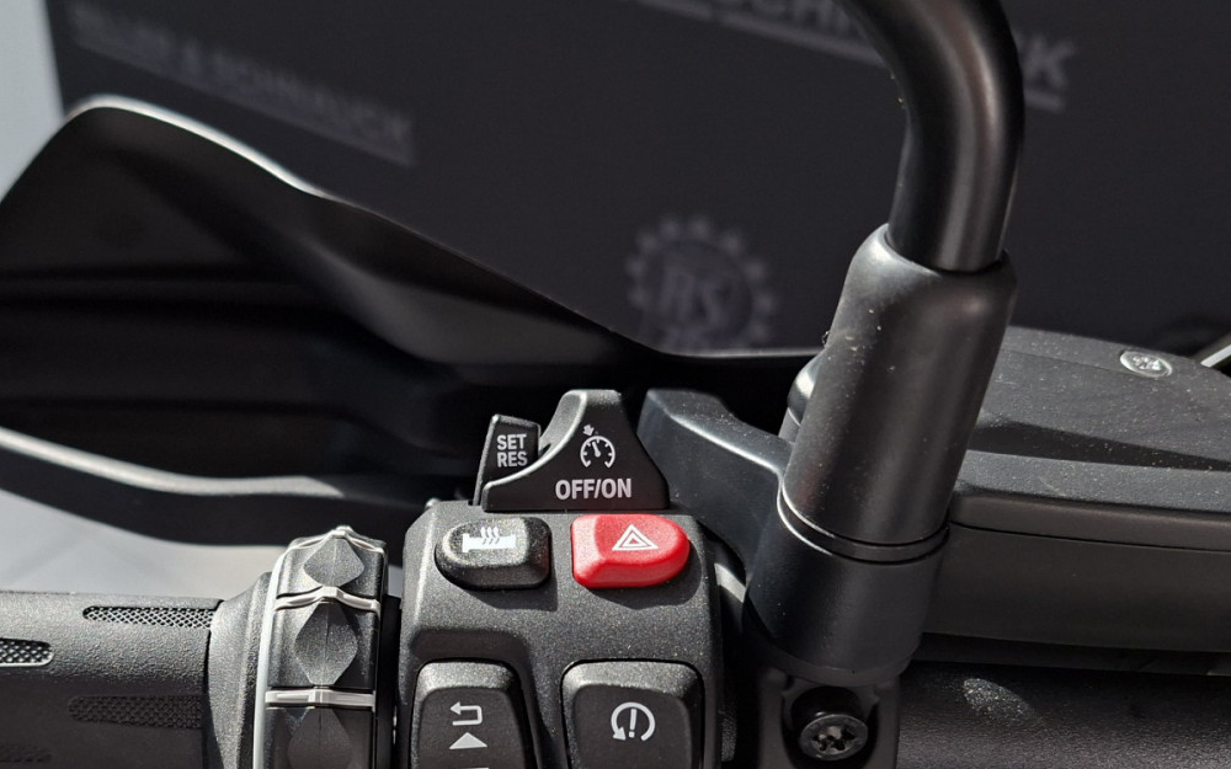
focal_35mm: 39
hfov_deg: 49.3
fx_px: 1308
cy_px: 589
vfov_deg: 32.1
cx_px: 383
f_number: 1.8
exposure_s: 1/123
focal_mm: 5.54
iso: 40
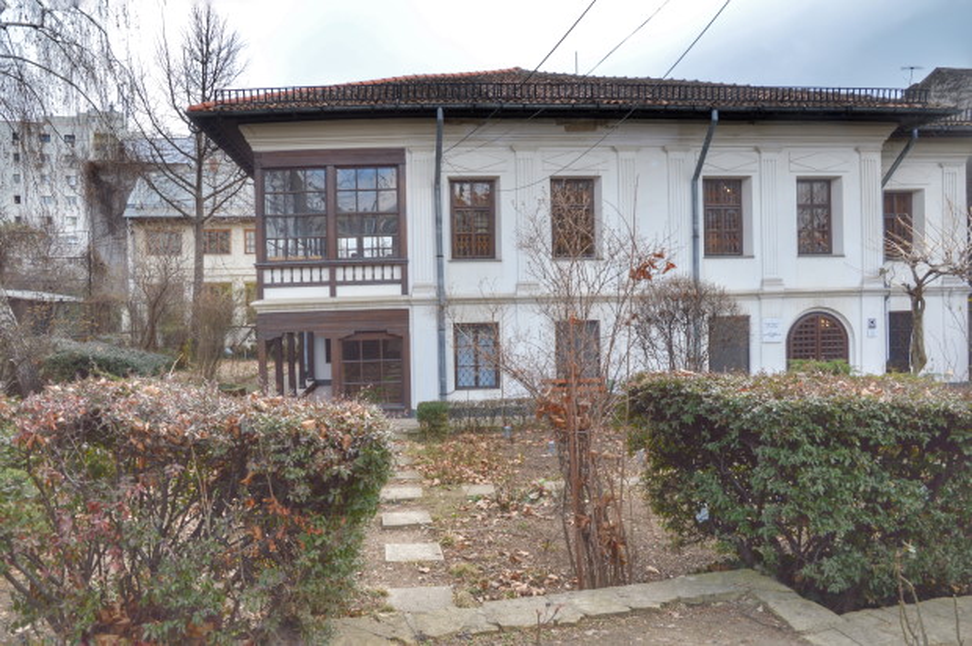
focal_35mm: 24
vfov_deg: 53.0
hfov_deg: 73.8
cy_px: 323
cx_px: 486
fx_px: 647
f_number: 5.6
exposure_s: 1/125
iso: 110
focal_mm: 16
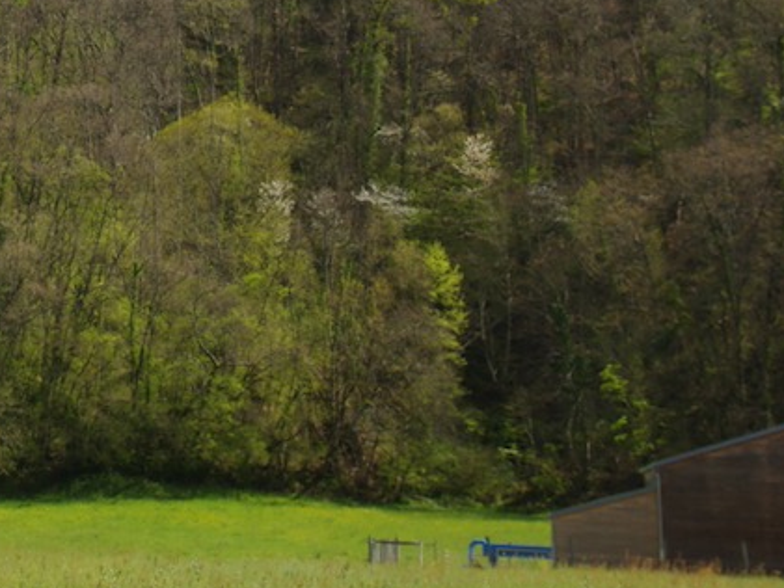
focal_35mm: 114
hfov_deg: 16.6
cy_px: -114
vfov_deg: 12.7
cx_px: -143
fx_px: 2583
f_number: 6.3
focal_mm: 25.63
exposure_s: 1/50
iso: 100
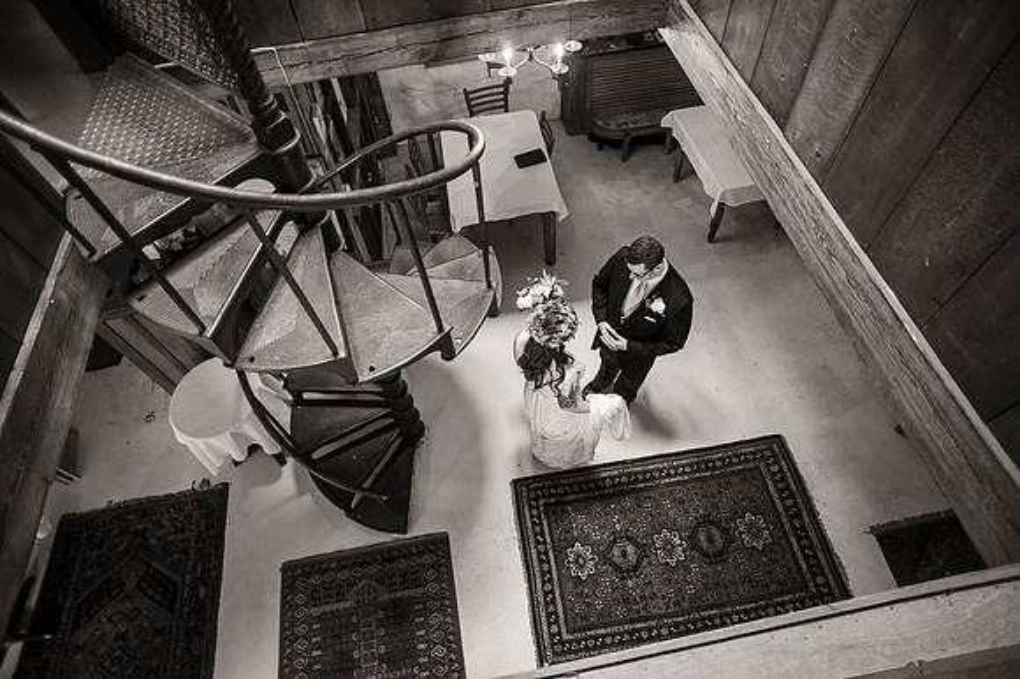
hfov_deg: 84.0
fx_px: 566
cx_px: 510
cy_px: 340
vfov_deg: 61.9
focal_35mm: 20
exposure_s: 1/40
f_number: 2.8
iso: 1000
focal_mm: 20
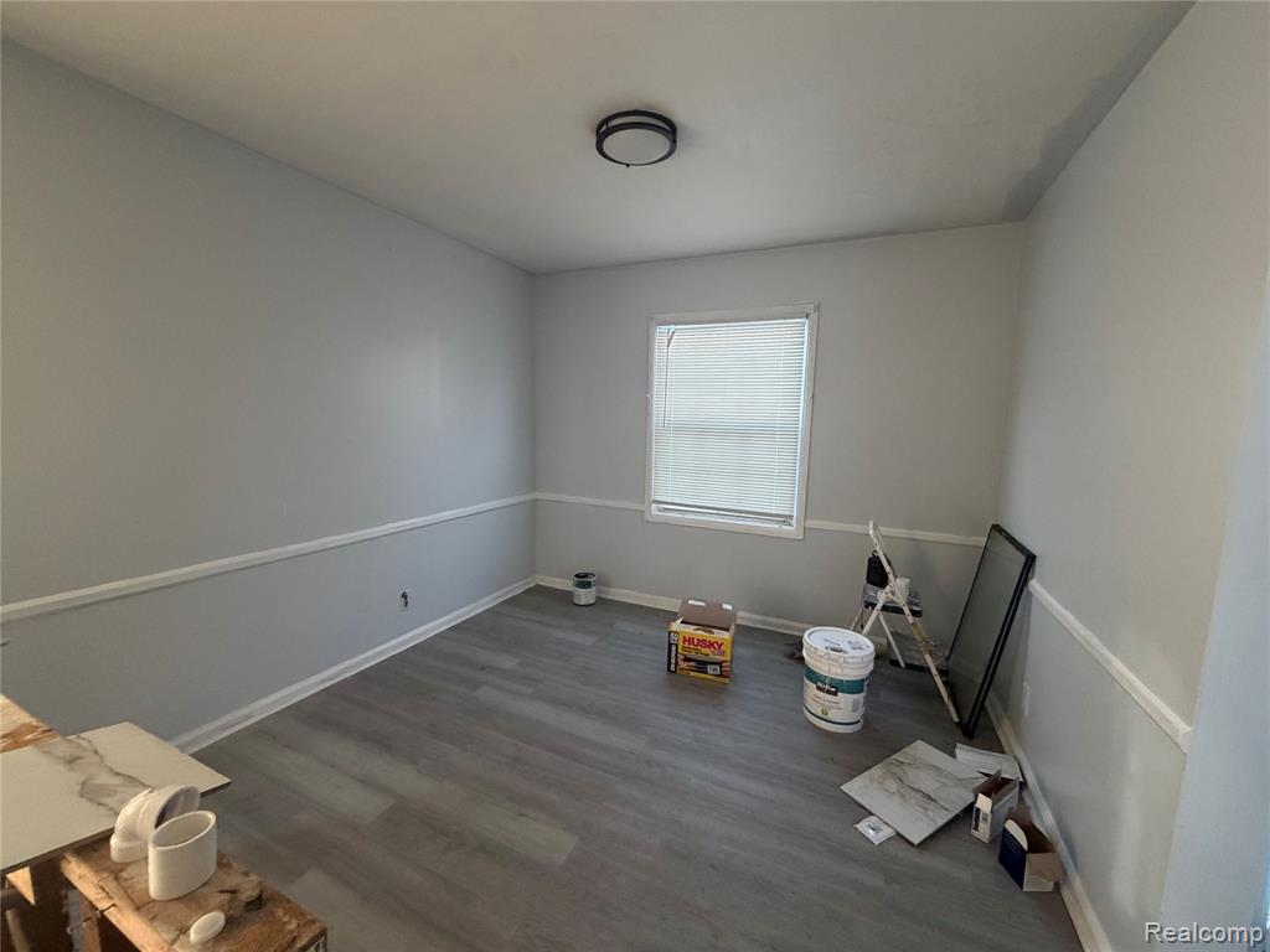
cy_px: 476
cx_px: 635
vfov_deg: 85.7
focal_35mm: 14
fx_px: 514
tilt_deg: -6.2
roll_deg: -3.5
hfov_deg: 102.1
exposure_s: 1/92
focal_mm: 2.22
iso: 320
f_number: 2.2
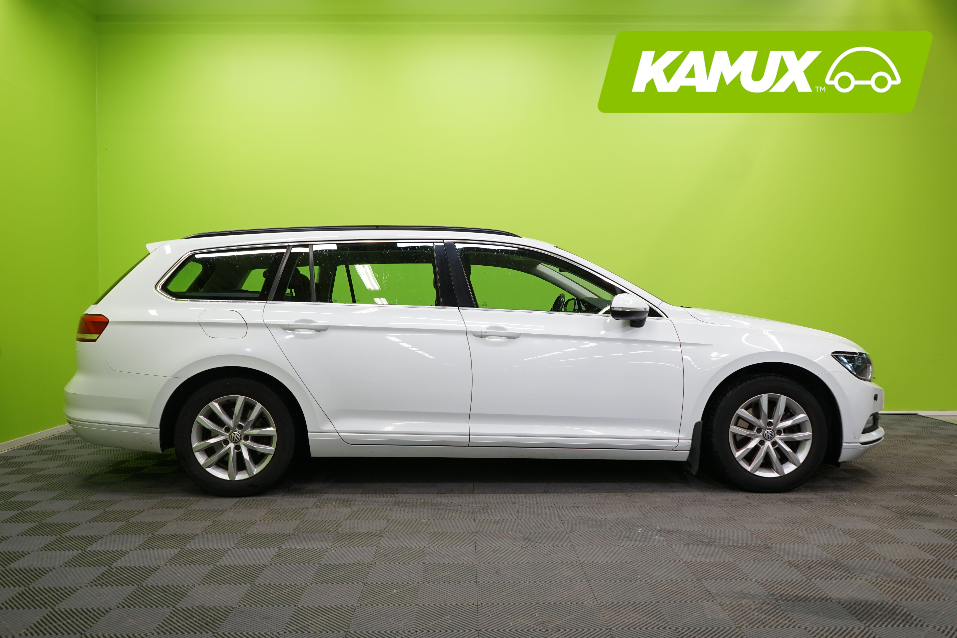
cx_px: 478
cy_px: 319
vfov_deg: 46.4
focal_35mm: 28
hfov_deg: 65.5
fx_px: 744
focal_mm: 28
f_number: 5.6
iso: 400
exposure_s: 1/25
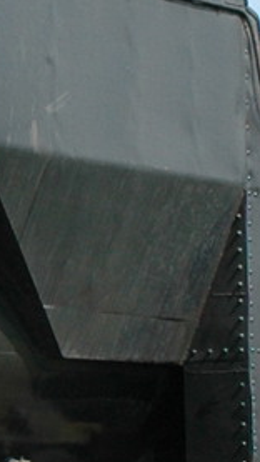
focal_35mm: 316
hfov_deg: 3.8
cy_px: 291
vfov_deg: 6.8
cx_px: -315
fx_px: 3865
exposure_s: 1/320
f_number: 9
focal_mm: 29
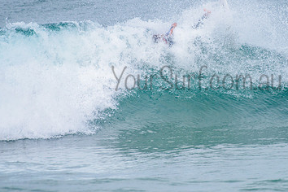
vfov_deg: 1.7
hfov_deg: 2.5
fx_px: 6551
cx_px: 195
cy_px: 71
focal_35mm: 819
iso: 320
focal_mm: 500
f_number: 5.6
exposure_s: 1/2000
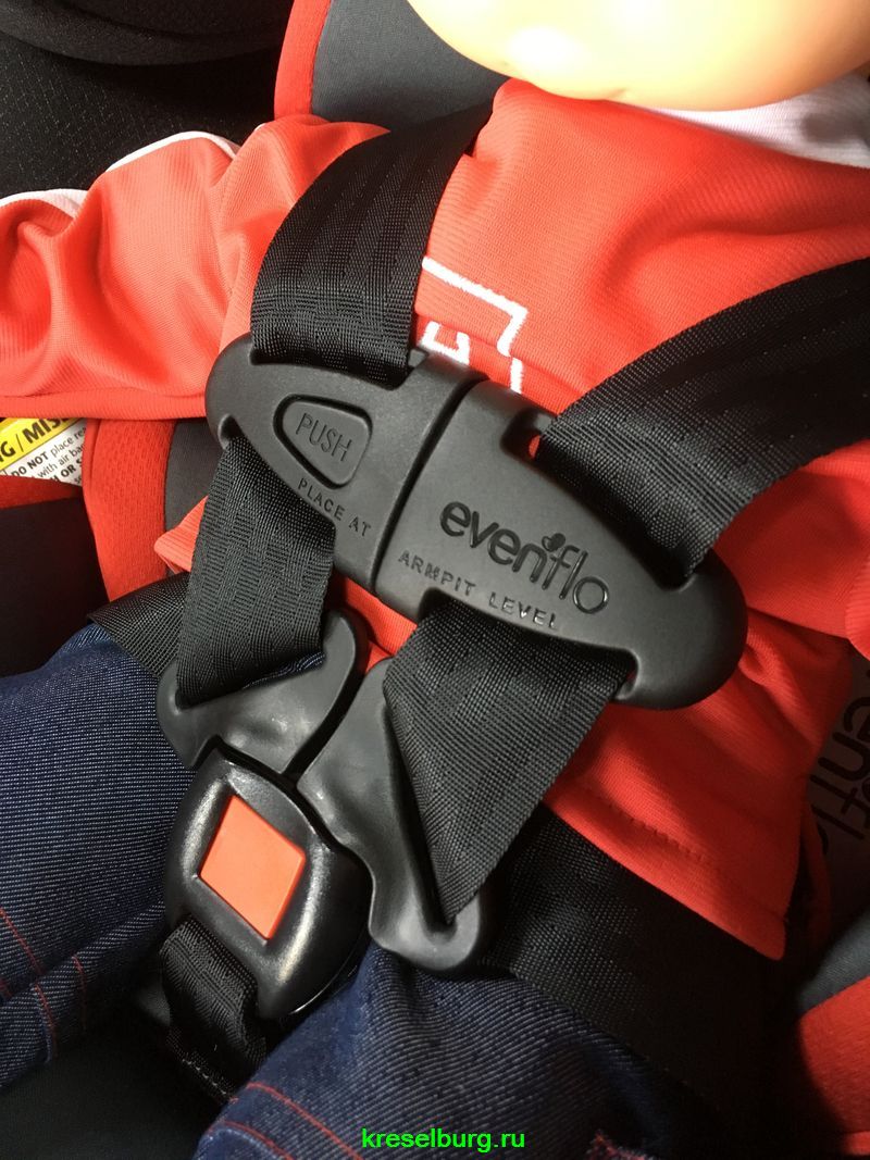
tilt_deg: -51.1
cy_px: 580
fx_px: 972
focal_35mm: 29
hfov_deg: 48.2
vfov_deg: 61.7
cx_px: 435
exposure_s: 1/33
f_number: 2.2
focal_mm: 4.15
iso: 200
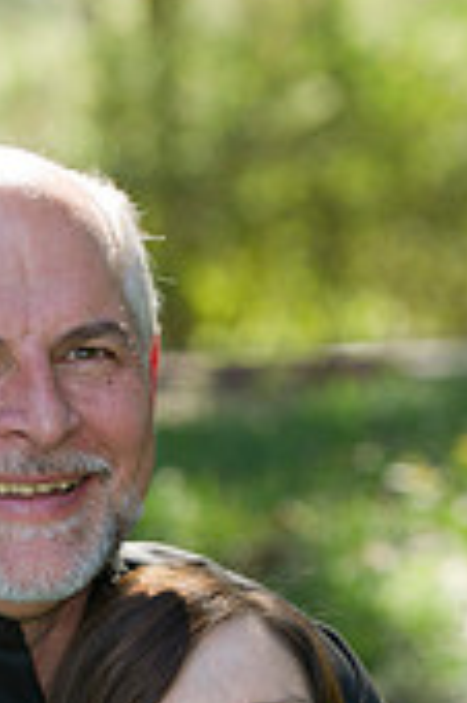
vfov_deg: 6.0
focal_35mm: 344
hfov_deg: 4.0
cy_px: 802
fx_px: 6707
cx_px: 76
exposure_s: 1/160
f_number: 4
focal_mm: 130
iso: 250
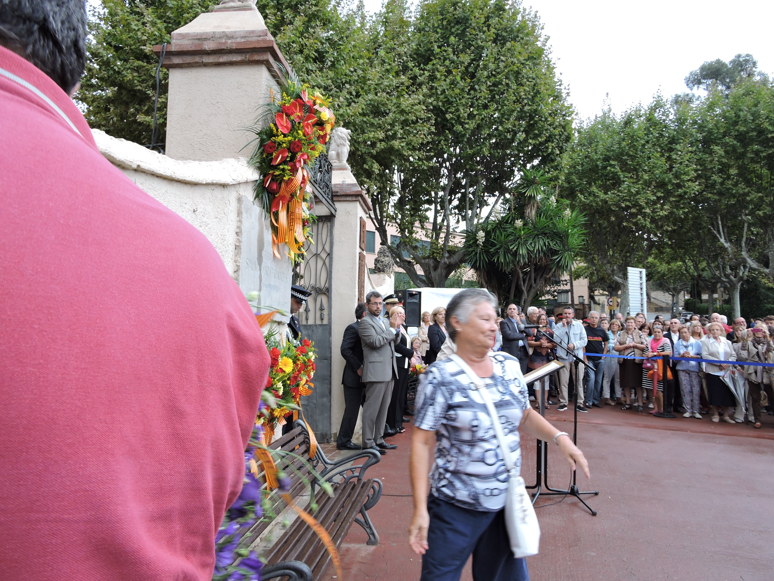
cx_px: 387
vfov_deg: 56.8
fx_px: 537
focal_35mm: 24
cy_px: 290
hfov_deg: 71.6
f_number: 3.3
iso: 100
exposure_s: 1/80
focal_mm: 4.3
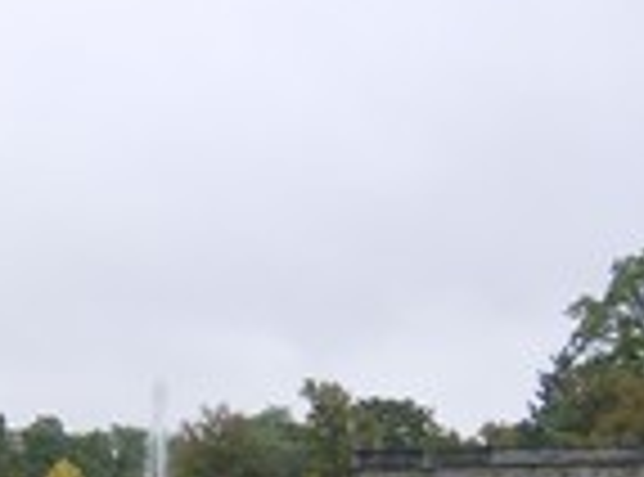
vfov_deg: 14.3
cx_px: 122
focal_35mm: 101
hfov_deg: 19.3
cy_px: 504
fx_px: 1871
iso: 100
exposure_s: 1/360
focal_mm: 6
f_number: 2.8
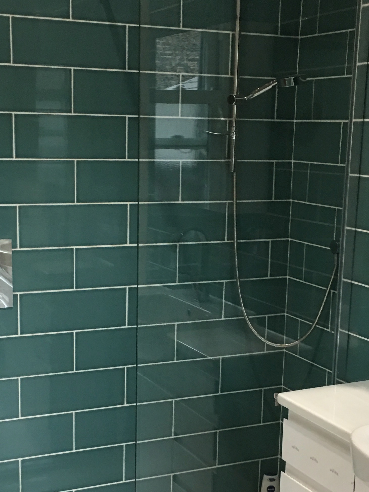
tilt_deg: -9.8
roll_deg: -2.3
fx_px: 853
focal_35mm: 60
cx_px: 164
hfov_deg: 24.4
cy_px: 303
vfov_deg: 32.1
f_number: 2.2
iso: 80
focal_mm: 4.15
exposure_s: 1/17
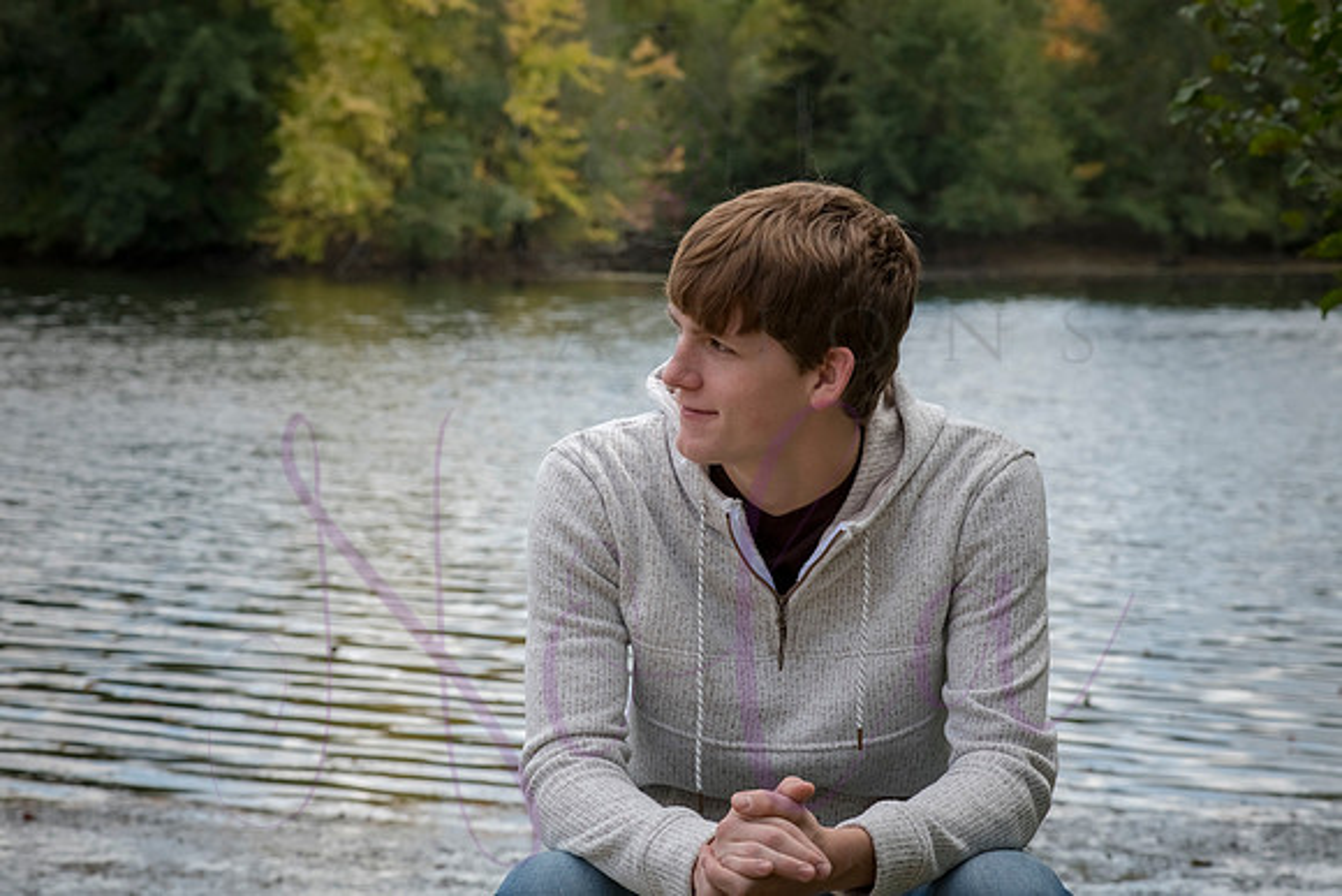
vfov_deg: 11.4
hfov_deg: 17.1
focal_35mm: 120
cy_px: 448
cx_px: 671
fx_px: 4474
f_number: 13
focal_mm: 120
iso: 800
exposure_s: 1/640
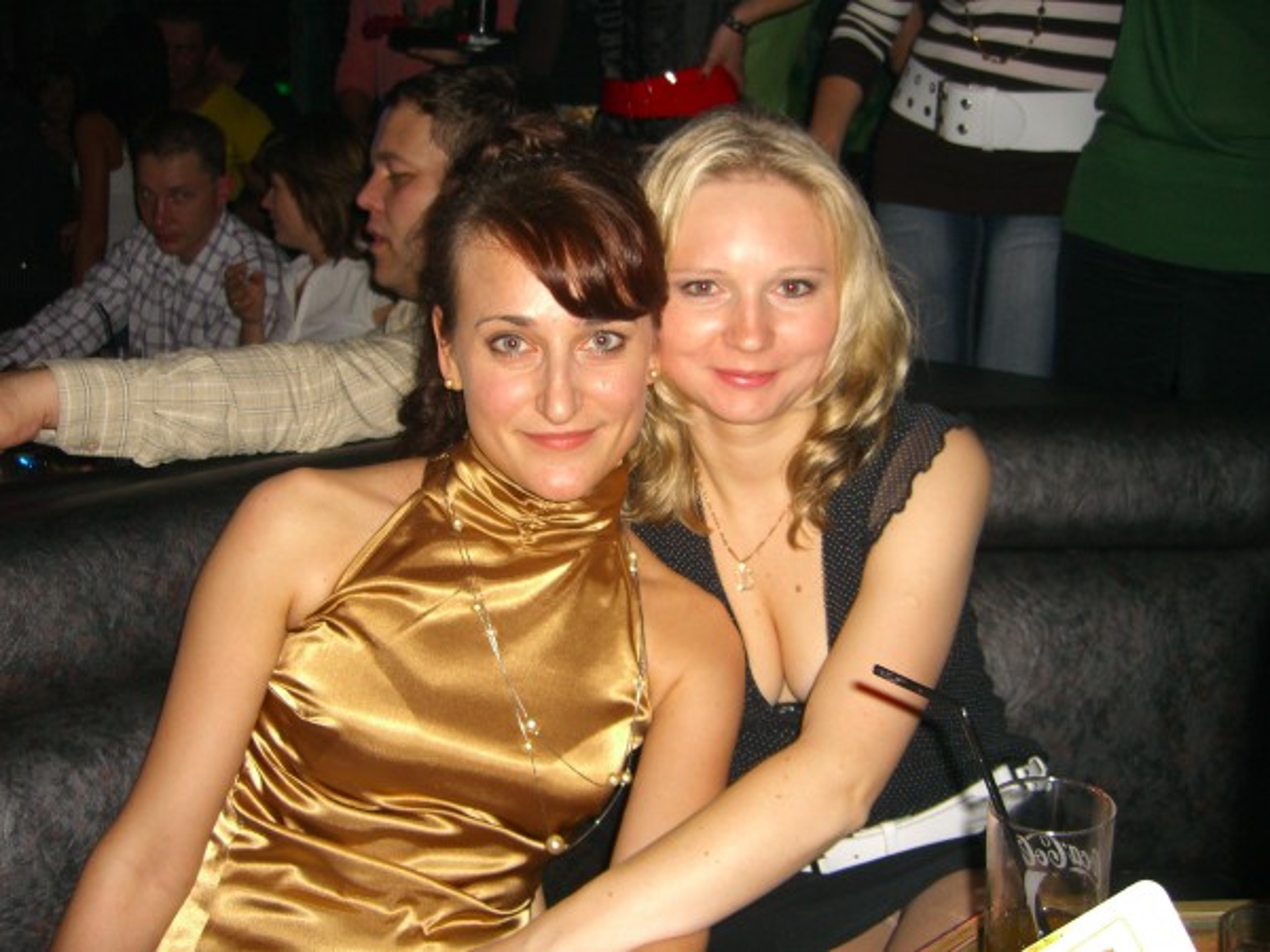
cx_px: 635
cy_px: 476
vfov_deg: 37.7
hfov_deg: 49.0
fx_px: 1394
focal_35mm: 38
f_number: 2.8
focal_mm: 7.9
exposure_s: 1/60
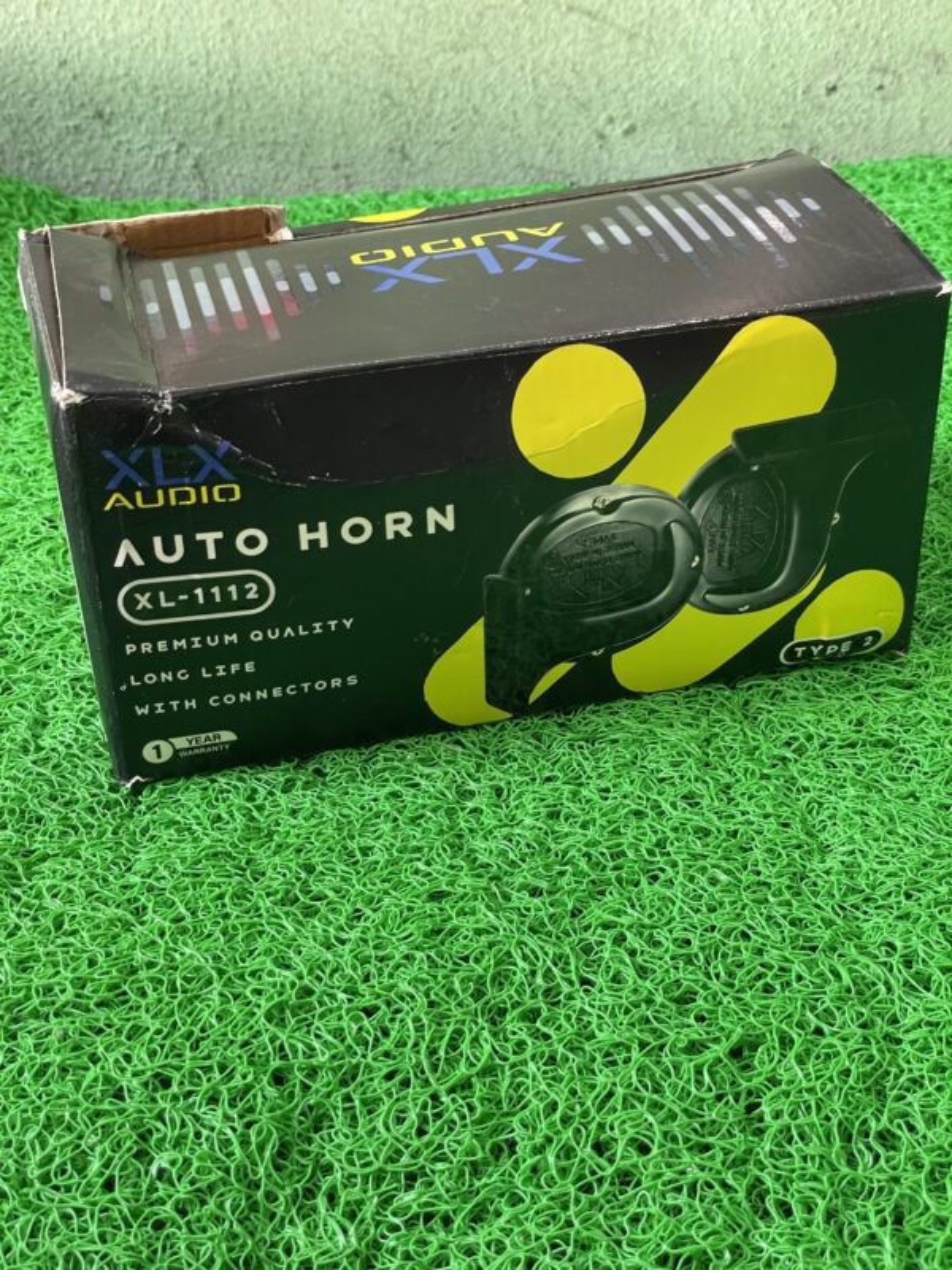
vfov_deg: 36.8
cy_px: 635
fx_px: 1907
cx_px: 476
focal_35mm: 52
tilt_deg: -29.5
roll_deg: +1.7
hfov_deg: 28.0
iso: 320
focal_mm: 6
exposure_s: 1/50
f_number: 2
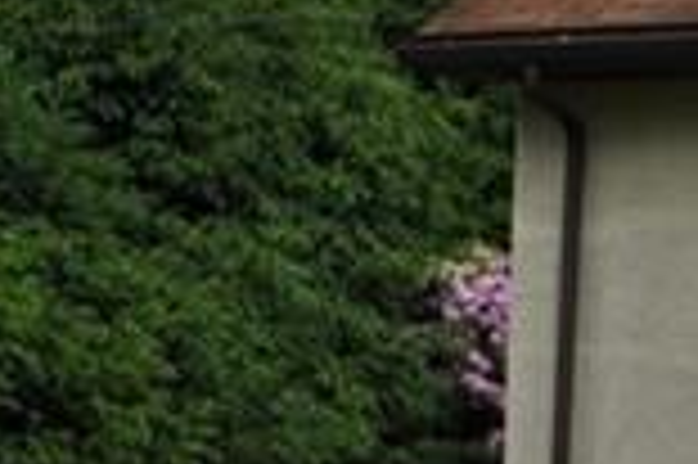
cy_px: 342
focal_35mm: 186
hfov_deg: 9.8
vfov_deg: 7.4
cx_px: 1648
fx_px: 3602
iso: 200
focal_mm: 24
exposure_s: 1/320
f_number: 9
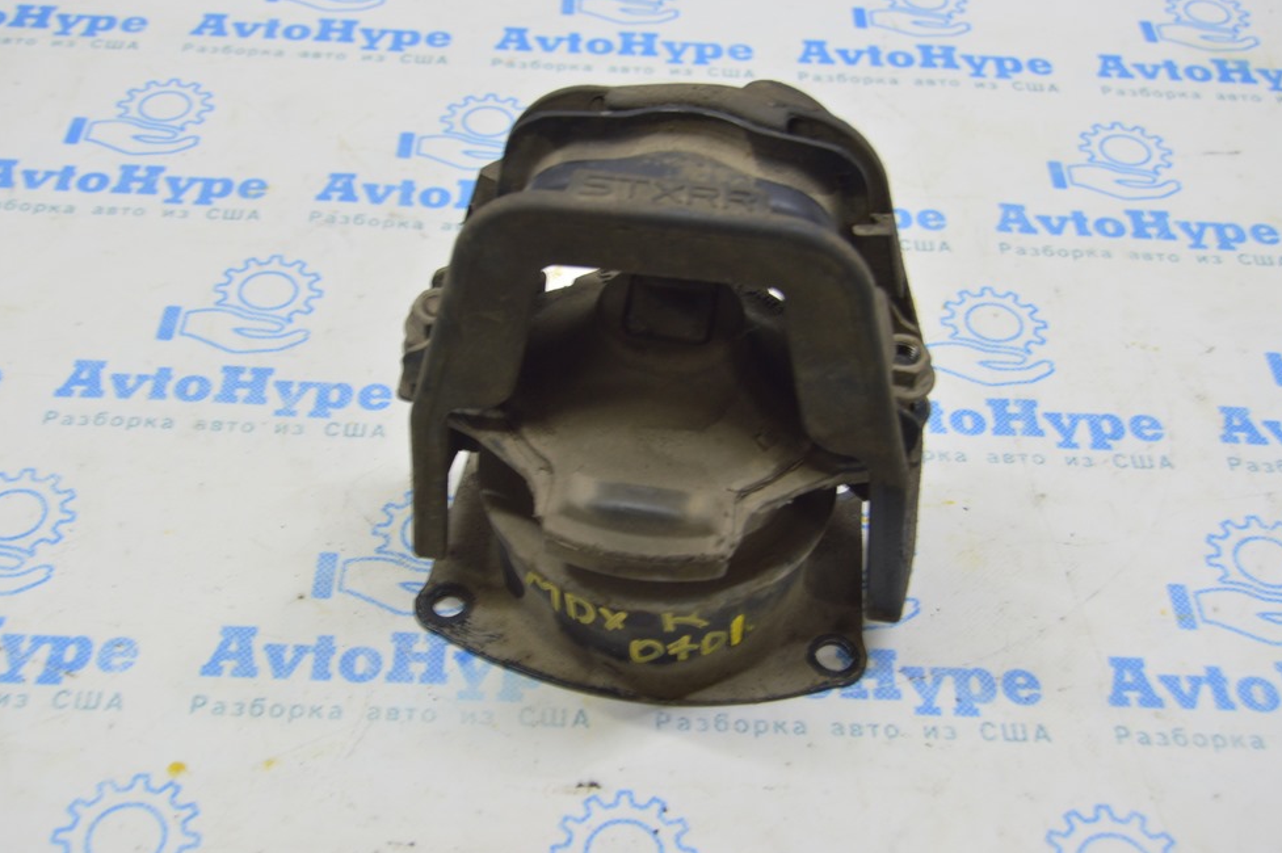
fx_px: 1566
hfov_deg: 44.5
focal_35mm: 44
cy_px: 410
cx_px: 626
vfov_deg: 30.5
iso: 400
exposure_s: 1/20
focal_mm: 28
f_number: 5.6
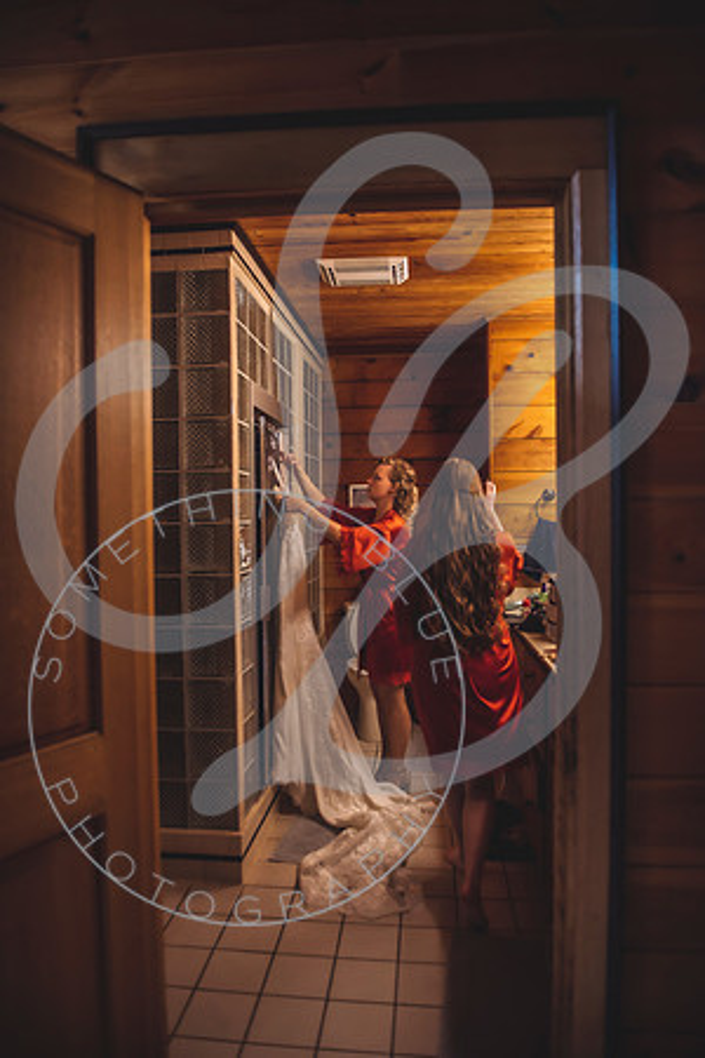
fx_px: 705
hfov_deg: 53.1
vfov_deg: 73.7
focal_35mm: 24
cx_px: 352
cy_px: 529
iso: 100
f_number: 2.8
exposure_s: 1/200
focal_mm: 24
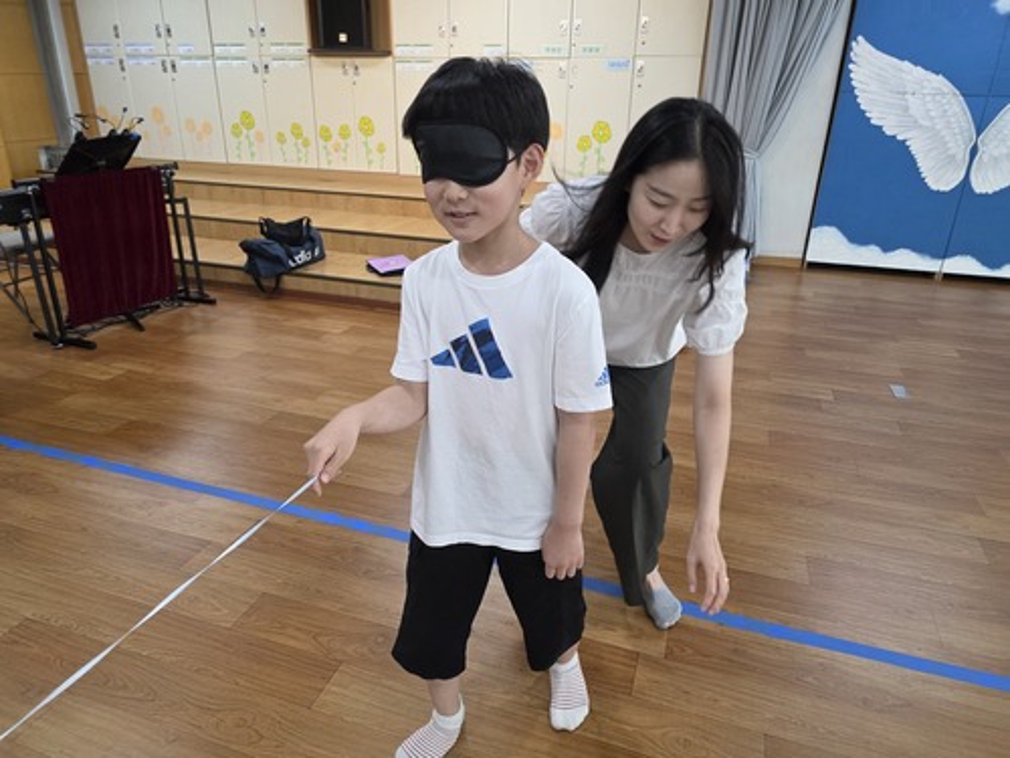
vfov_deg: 58.9
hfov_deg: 73.9
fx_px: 671
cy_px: 379
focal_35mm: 23
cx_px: 505
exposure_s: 1/120
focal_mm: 6.3
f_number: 1.7
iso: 250
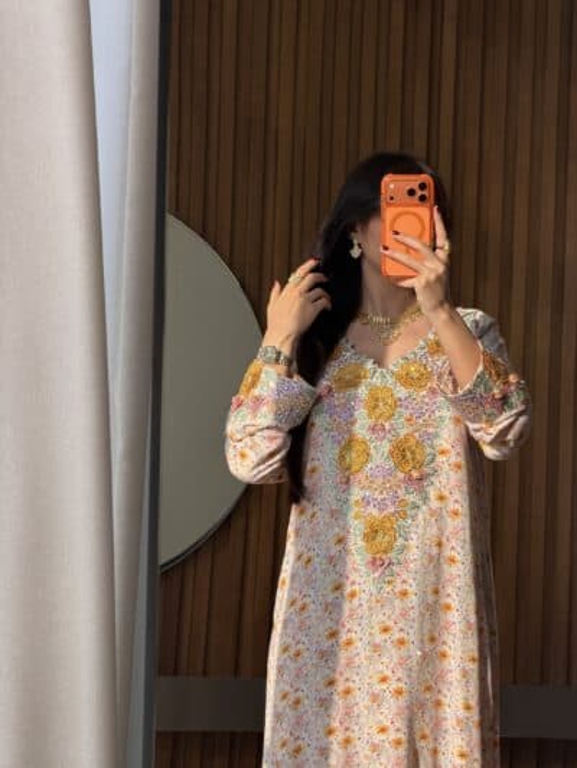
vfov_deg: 19.6
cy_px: 384
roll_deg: -1.0
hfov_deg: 14.8
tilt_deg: -17.7
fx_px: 2222
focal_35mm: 100
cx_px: 288
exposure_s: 1/169
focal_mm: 16.89
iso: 50
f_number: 2.8
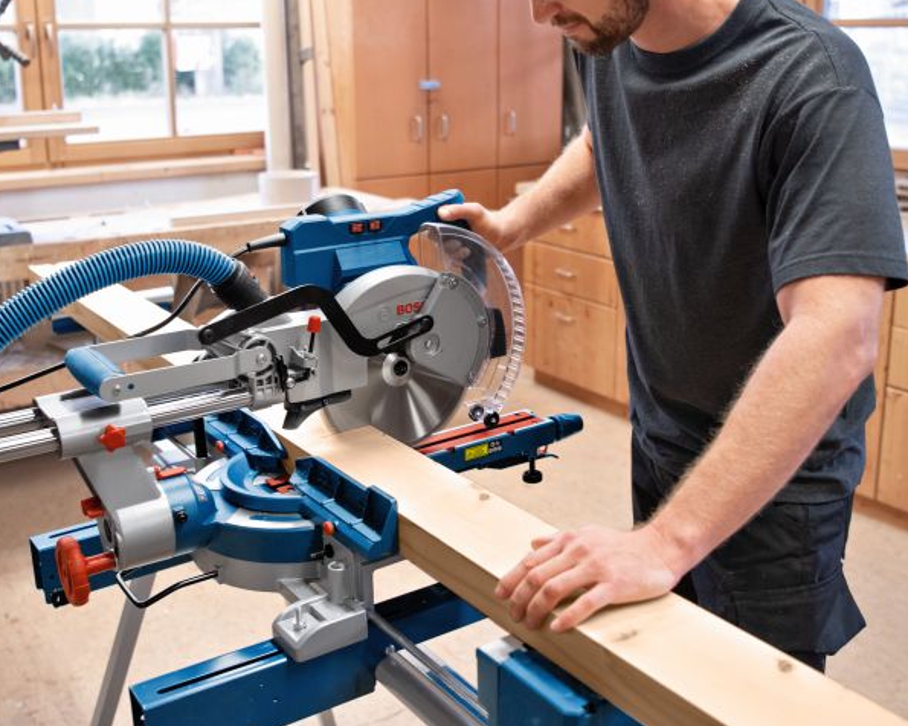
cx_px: 449
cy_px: 298
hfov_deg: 44.8
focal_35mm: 41
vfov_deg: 36.4
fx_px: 1102
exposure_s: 1/125
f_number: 2.8
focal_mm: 26
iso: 1000
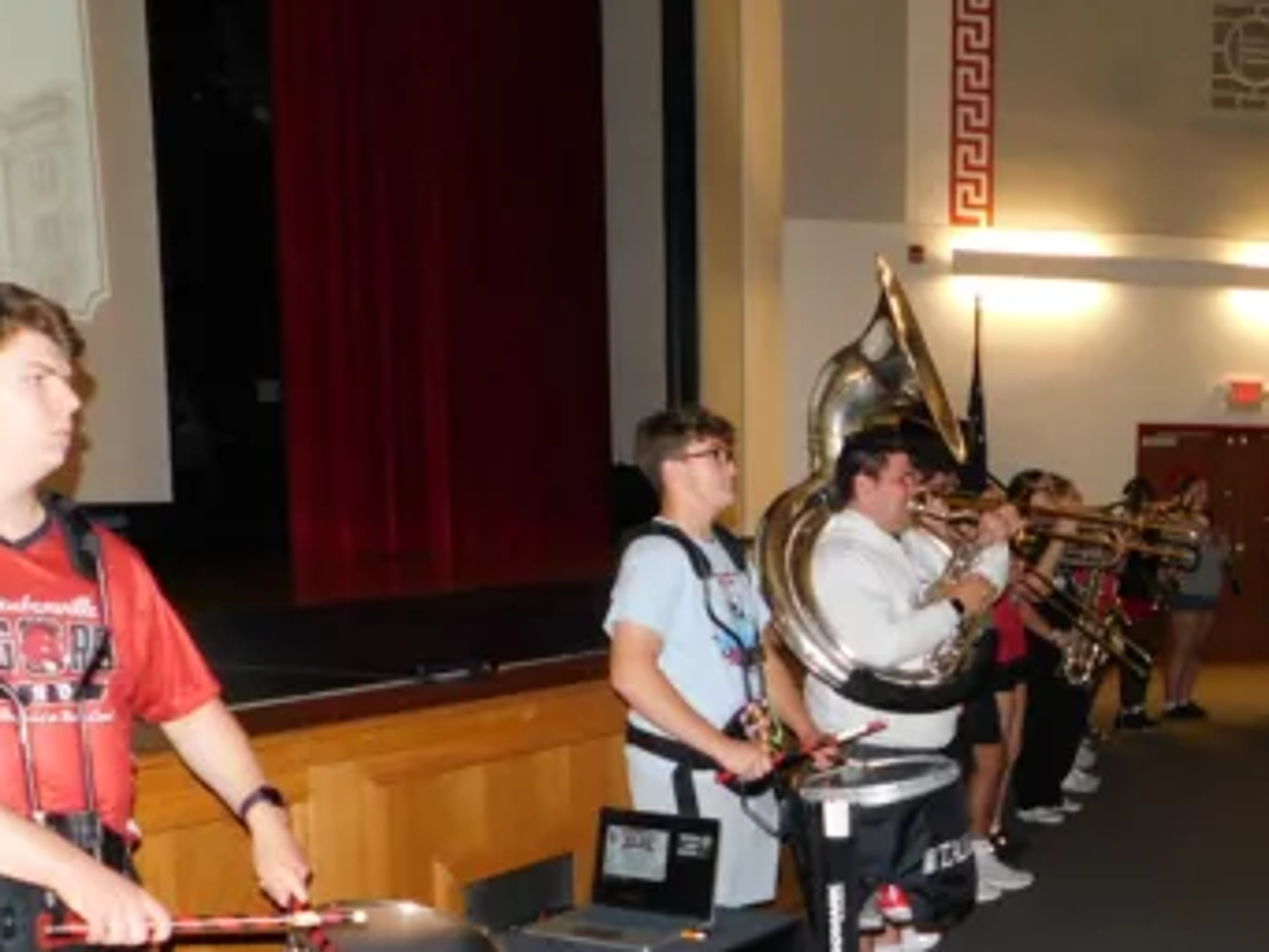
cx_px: 969
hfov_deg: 40.7
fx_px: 1650
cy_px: 781
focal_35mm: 45
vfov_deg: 31.3
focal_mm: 4
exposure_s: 1/30
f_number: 3
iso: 450
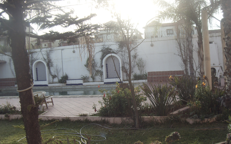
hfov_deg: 47.2
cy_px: 70
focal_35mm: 42
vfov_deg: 30.5
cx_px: 116
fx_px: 264
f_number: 3.5
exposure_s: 1/250
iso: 80
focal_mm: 6.6
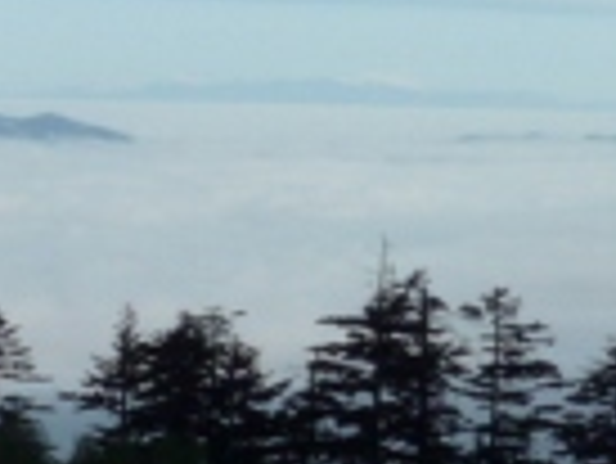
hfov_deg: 8.7
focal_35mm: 226
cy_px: 225
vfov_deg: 6.6
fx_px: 4025
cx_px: 562
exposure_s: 1/800
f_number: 5.6
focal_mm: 6.8
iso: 100
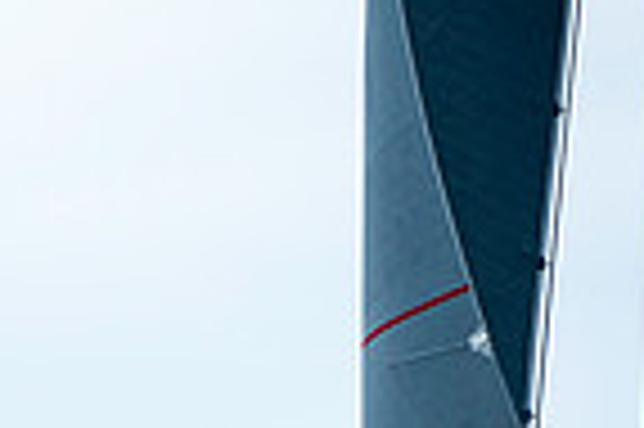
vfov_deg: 1.3
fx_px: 19566
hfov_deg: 1.9
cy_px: 806
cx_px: -261
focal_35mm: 1095
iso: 500
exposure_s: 1/640
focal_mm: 270
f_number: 5
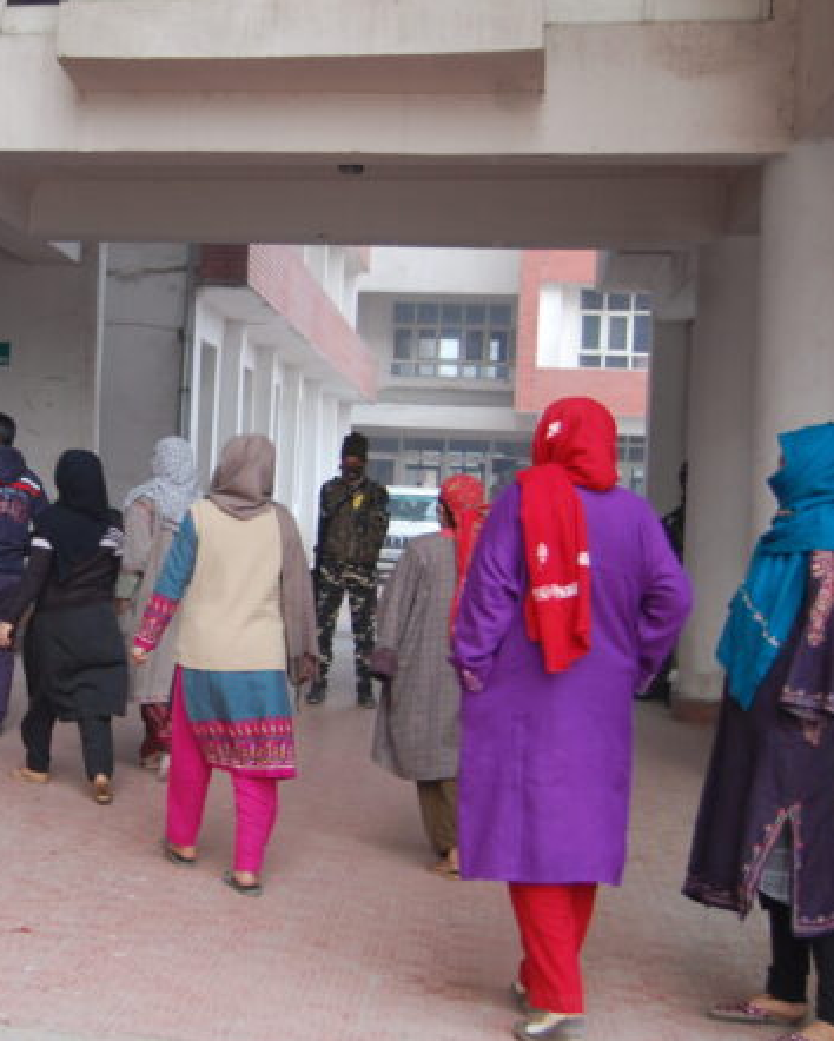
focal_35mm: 58
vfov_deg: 32.5
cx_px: 18
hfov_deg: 25.1
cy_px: 525
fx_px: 1788
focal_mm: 26
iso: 400
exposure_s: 1/100
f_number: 5
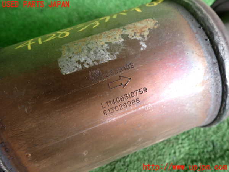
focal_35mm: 25
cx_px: 114
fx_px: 165
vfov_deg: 54.9
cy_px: 86
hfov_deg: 69.4
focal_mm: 4.5
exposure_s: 1/30
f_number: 2
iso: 400
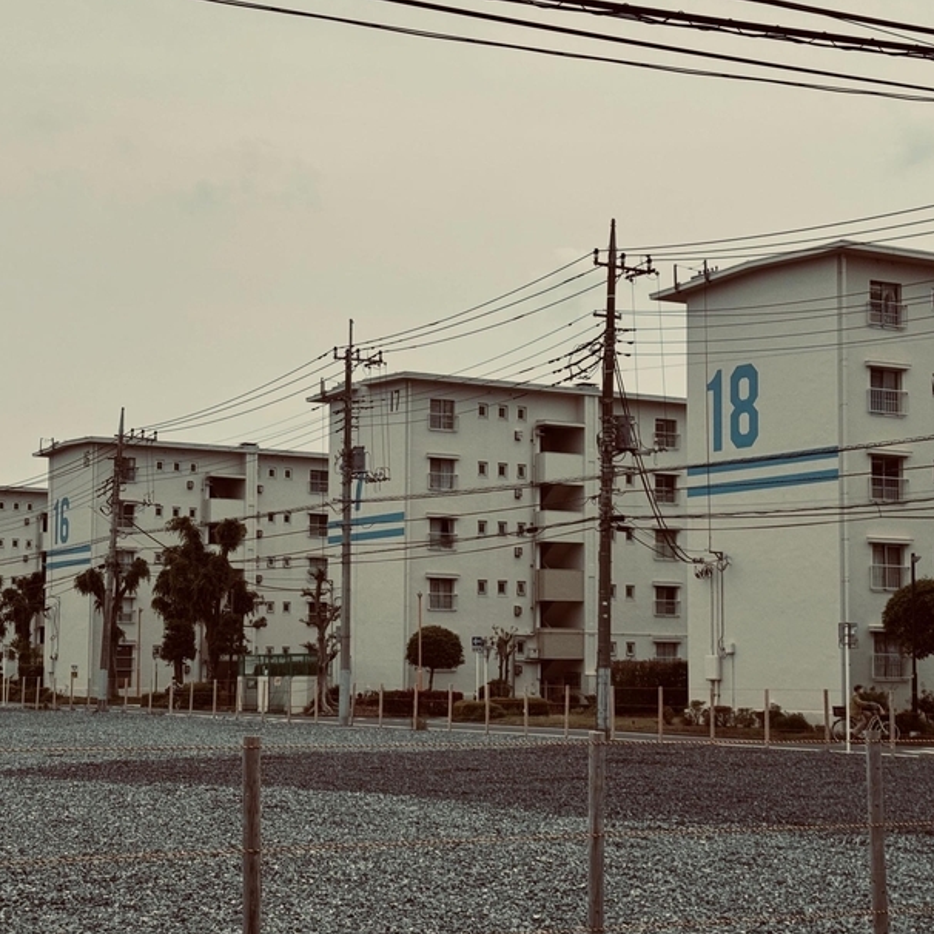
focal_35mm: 63
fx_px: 1923
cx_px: 428
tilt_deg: +4.8
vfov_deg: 27.3
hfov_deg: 27.3
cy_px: 500
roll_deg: +0.2
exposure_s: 1/12500
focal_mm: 6.76
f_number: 1.78
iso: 80
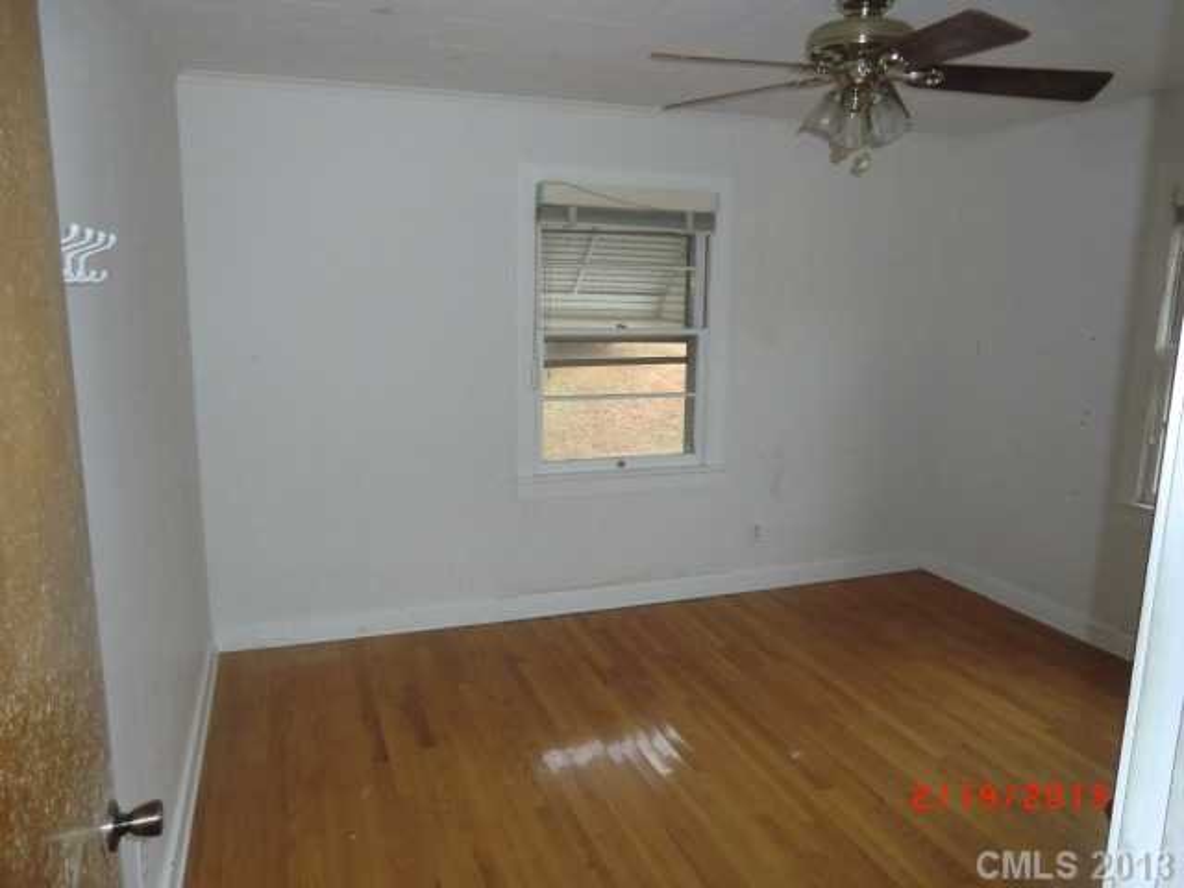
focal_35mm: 24
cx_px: 592
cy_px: 444
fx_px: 821
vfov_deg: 56.8
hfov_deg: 71.6
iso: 400
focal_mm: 4.3
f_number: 3.2
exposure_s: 1/60
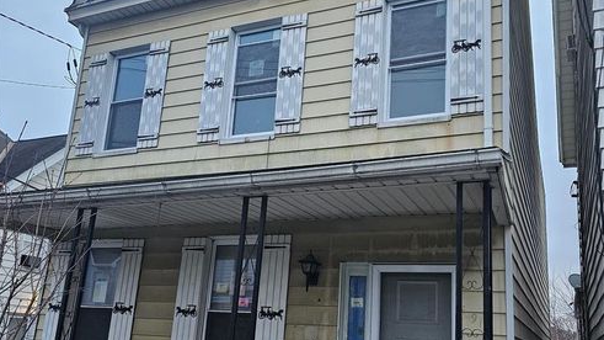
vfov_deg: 34.5
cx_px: 301
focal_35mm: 34
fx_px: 544
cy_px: 204
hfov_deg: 58.0
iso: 320
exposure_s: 1/120
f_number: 1.7
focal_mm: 6.3
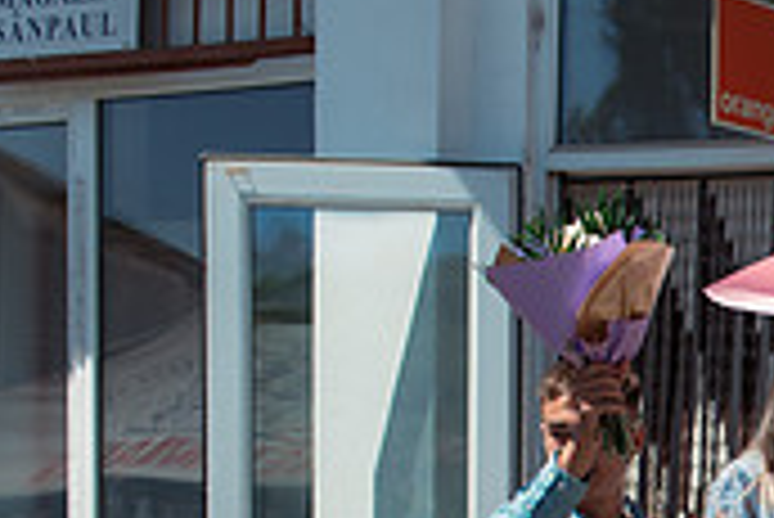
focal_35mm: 118
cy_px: 836
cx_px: 1102
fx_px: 2539
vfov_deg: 11.1
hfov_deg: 16.1
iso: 125
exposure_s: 1/2000
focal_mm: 35
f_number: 3.5
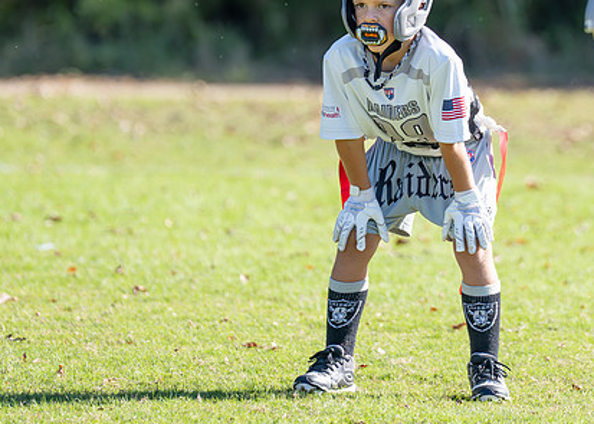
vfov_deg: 2.9
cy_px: 56
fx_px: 8503
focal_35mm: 504
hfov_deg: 4.0
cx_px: 395
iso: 250
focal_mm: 200
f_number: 2.8
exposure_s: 1/2000
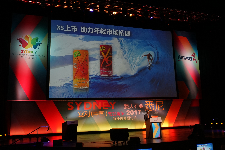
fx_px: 206
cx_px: 112
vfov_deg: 40.0
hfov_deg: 57.2
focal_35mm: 33
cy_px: 75
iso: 1000
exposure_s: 1/100
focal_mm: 22
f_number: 5.6
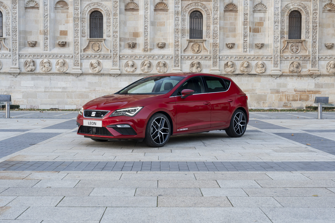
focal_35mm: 51
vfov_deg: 26.5
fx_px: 475
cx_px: 167
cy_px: 113
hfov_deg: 38.9
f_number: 7.1
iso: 1000
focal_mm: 50
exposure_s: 1/13
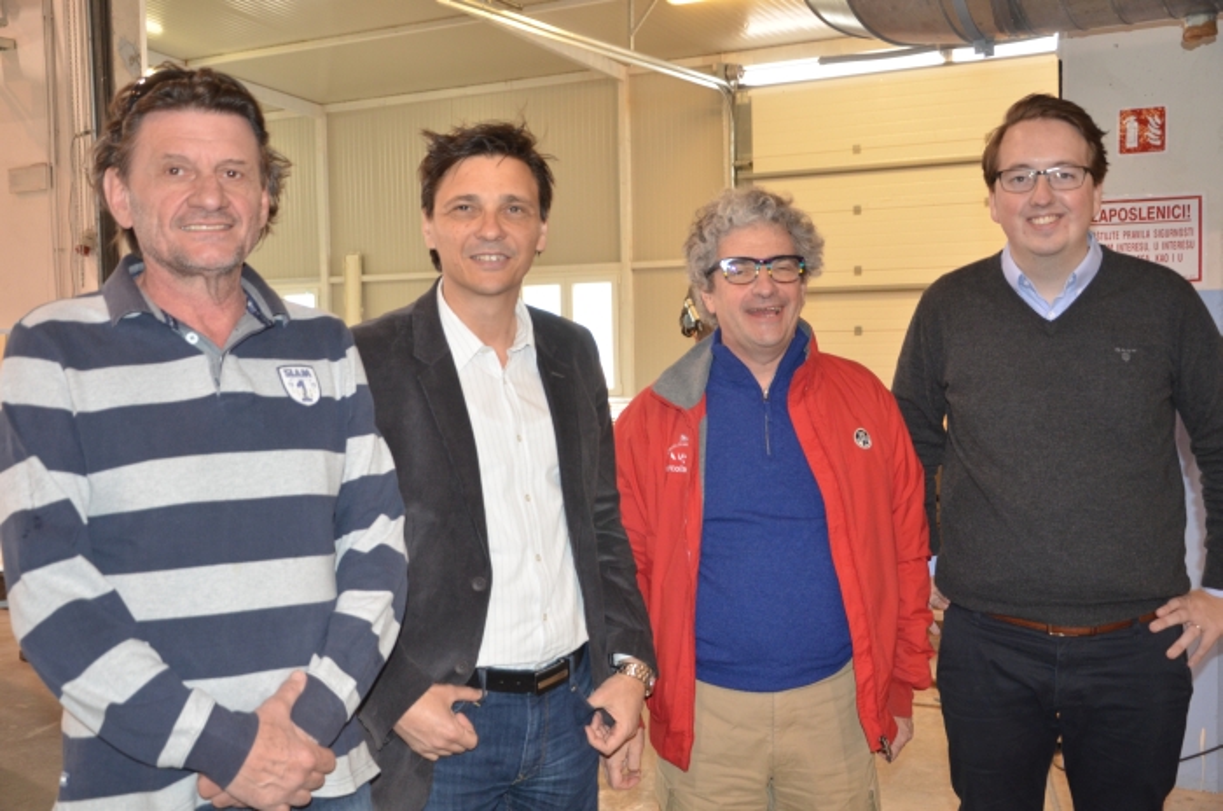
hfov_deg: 49.6
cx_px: 612
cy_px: 406
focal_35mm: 39
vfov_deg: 34.1
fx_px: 1322
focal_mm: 26
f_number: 4
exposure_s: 1/60
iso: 800
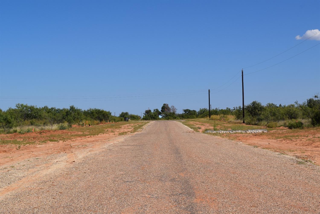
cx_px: 160
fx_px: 507
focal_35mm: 57
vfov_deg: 23.8
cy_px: 107
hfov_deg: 35.1
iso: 200
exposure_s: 1/500
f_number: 11
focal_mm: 38
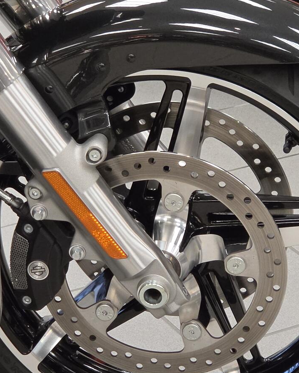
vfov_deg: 12.7
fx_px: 1681
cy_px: 208
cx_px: 204
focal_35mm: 152
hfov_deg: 10.2
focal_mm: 7
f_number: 2.4
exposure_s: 1/120
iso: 400
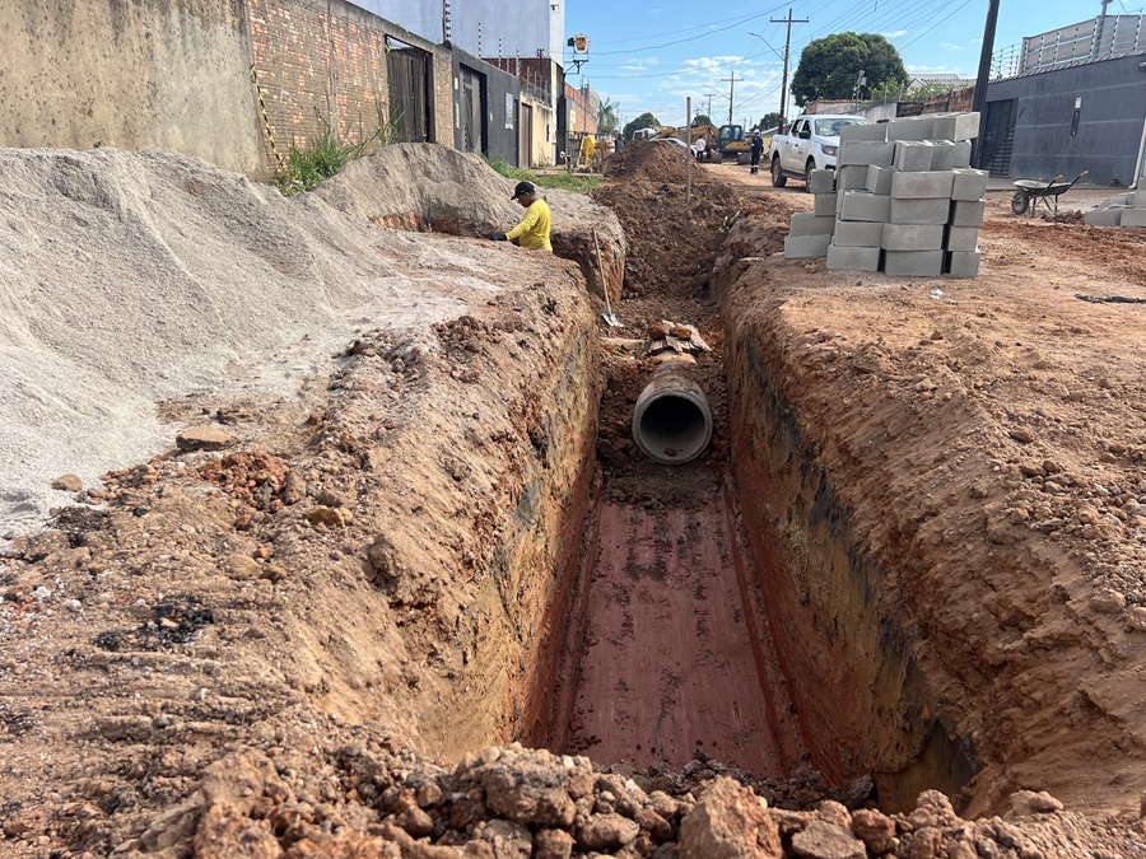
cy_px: 430
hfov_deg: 67.3
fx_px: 861
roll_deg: +0.5
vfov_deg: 53.1
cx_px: 573
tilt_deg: -18.2
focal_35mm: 26
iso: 50
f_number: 1.5
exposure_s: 1/1621
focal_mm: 5.7
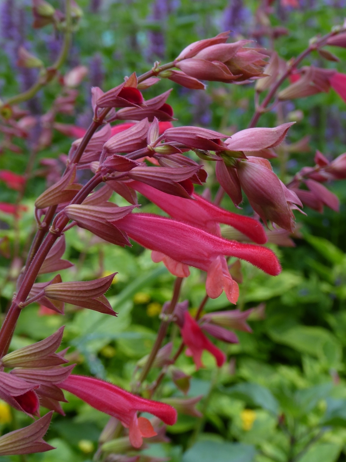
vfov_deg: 26.3
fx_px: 986
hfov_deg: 19.9
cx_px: 179
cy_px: 242
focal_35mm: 74
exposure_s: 1/60
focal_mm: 10.9
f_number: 4.3
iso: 125
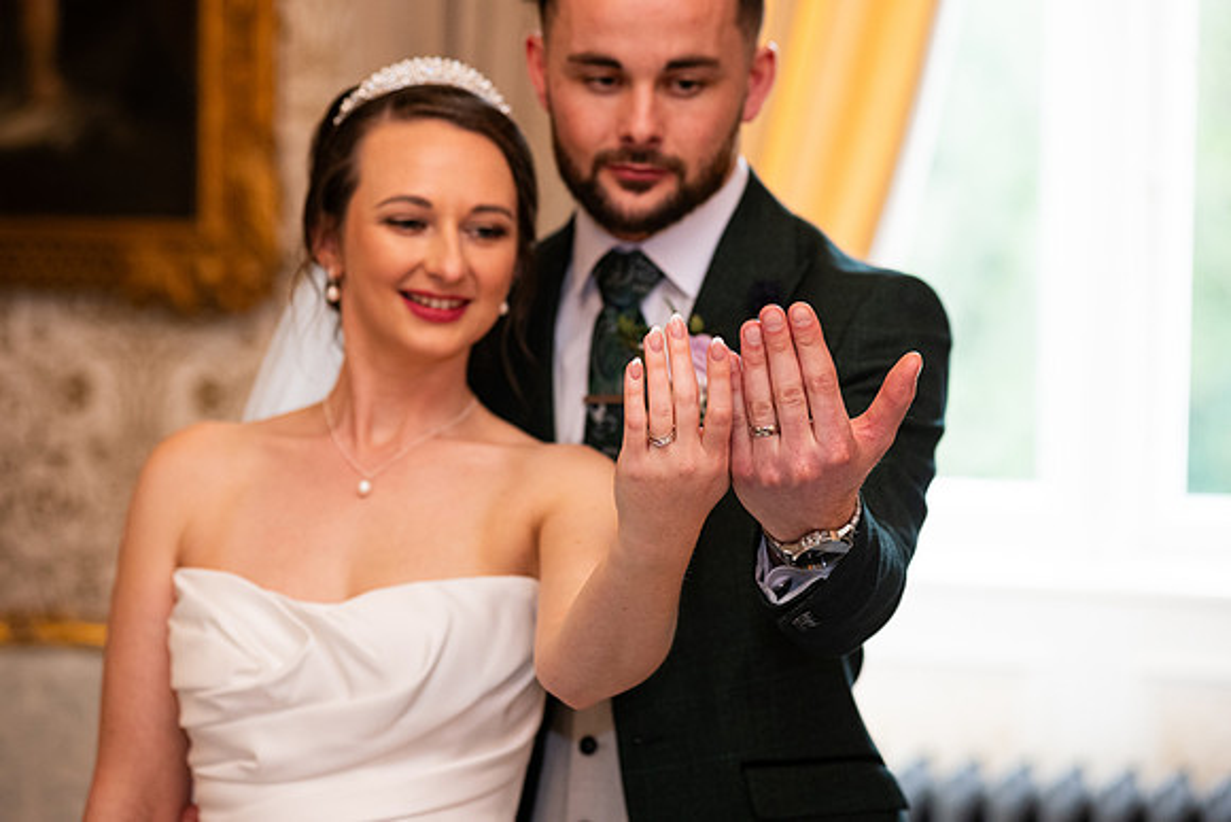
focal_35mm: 120
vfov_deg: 11.4
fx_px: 4104
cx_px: 616
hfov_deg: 17.1
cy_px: 411
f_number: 3.5
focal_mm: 120
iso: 800
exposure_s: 1/160
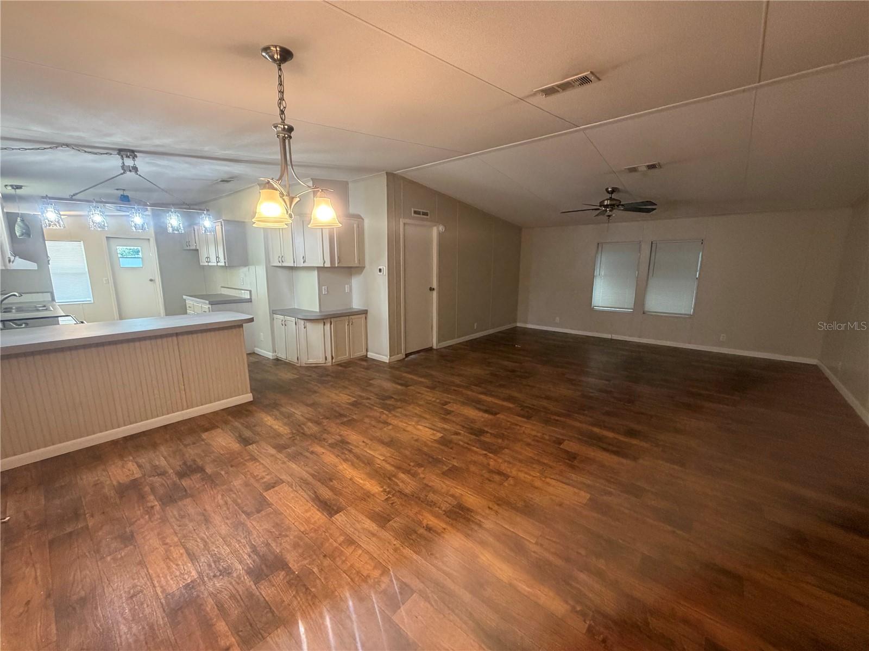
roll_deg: +0.1
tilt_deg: -10.4
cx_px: 434
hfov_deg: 102.1
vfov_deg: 85.7
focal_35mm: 14
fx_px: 351
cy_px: 326
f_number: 2.2
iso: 400
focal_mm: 2.22
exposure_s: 1/60
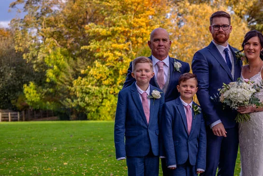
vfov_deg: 15.1
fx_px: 657
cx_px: 243
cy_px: 130
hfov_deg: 22.0
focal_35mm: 90
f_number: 2.8
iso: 100
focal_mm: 48
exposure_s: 1/250
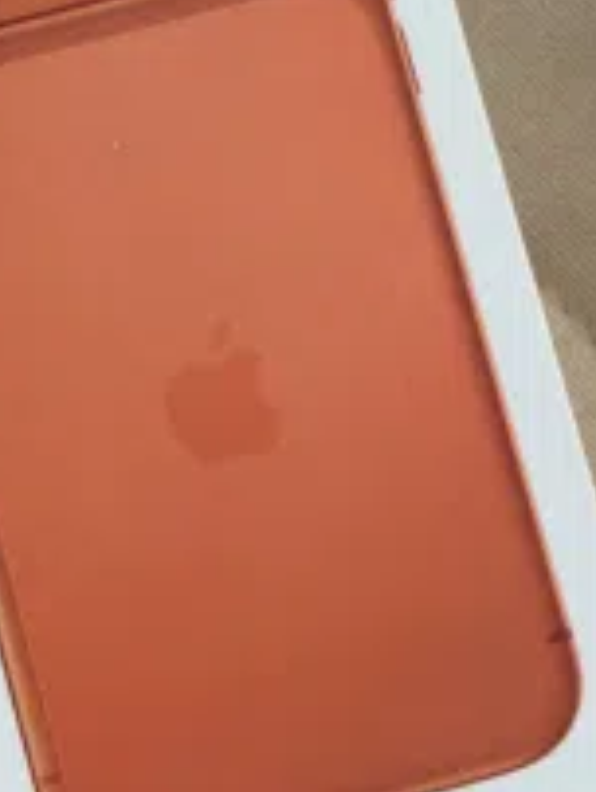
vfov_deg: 20.6
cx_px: 216
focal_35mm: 95
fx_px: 2176
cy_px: 298
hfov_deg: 15.6
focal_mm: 6.76
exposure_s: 1/99
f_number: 1.78
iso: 100
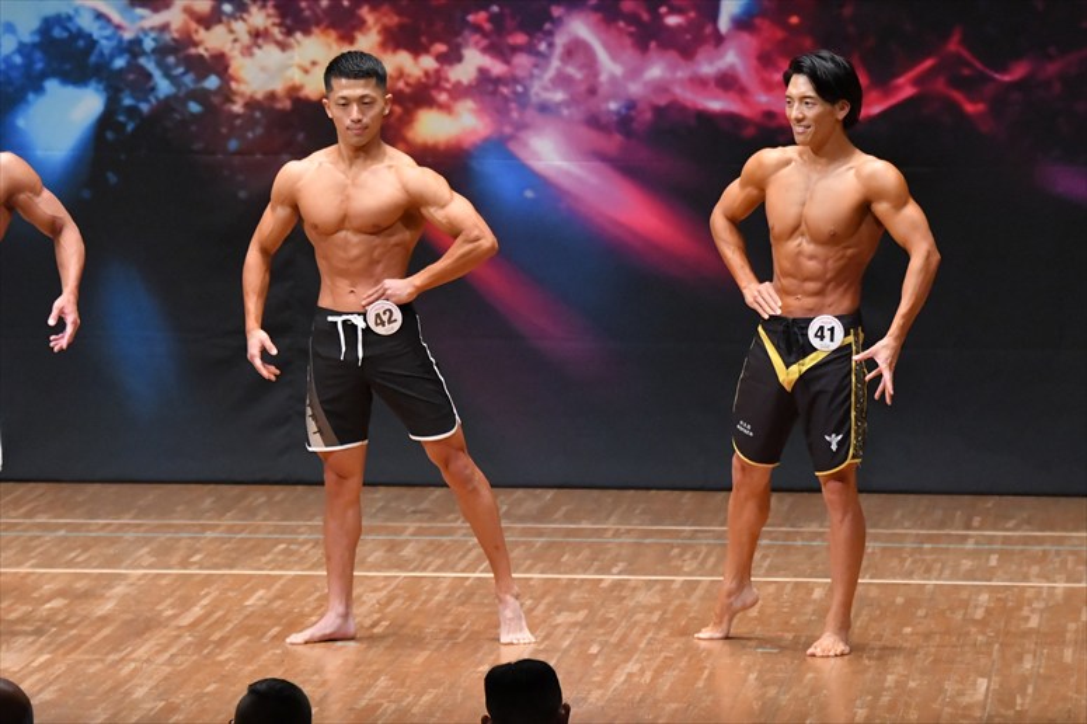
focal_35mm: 270
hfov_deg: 7.6
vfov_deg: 5.1
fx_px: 8149
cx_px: 544
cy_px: 362
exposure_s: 1/400
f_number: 5.6
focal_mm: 180
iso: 8000
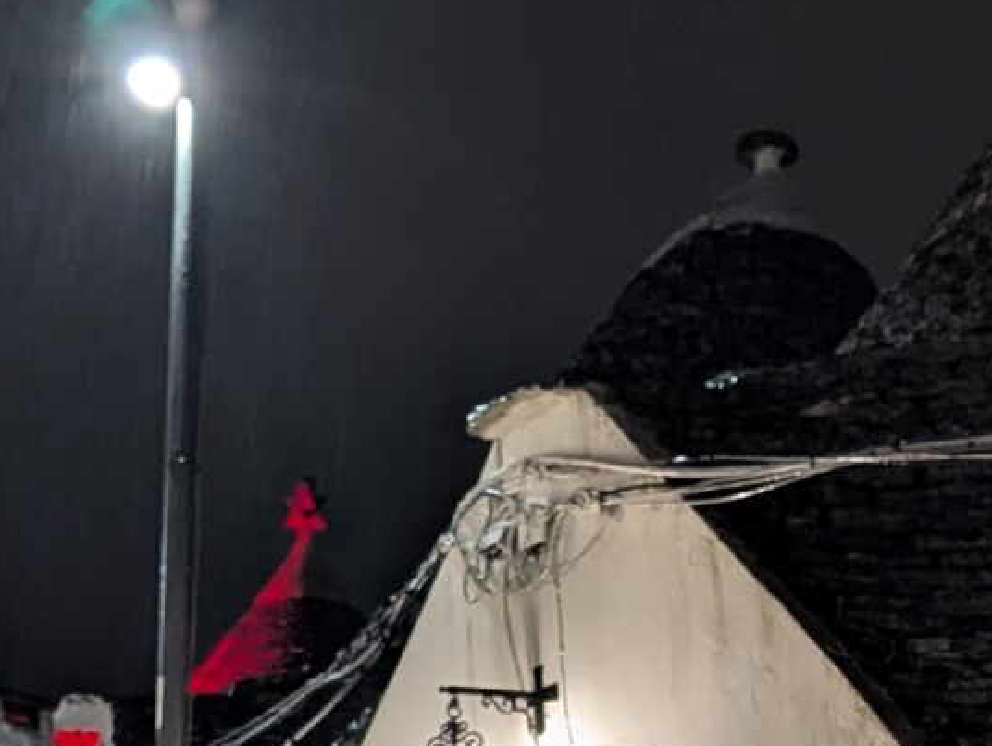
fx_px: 3212
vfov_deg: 12.9
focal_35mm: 112
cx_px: 616
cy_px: 887
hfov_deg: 17.5
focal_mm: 6.81
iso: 350
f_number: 1.85
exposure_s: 1/33.3
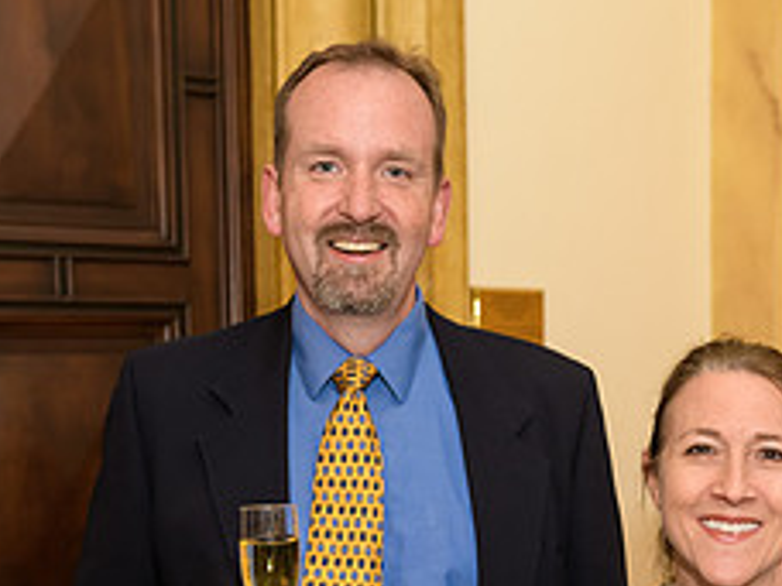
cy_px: 519
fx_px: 1604
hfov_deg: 27.4
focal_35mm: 71
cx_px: 446
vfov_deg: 20.3
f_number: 3.2
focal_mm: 29
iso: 1000
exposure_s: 1/125
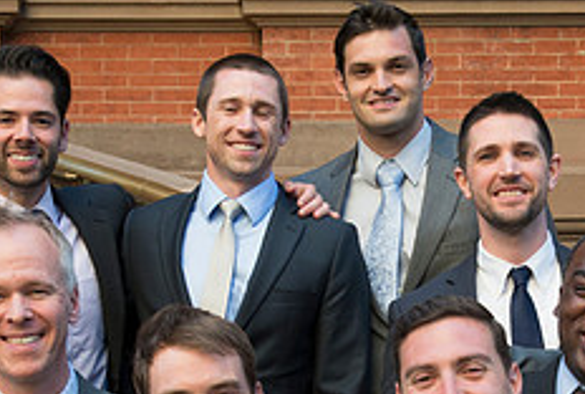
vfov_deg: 9.8
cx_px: 395
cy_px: 503
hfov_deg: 14.8
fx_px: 2248
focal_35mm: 138
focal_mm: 42
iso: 800
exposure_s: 1/100
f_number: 8
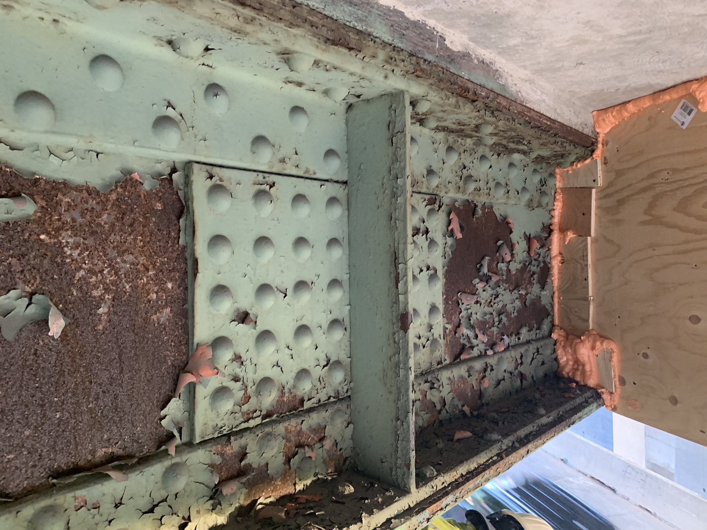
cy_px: 265
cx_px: 354
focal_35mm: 26
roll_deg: +1.2
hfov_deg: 67.3
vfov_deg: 53.1
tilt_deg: -0.4
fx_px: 531
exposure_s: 1/26
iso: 400
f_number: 1.8
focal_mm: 4.25
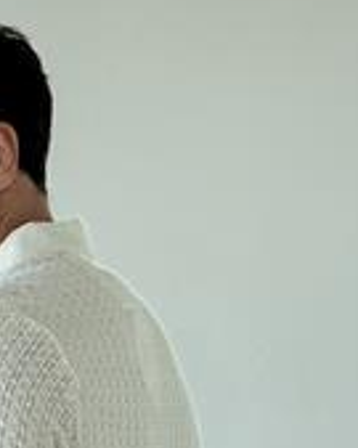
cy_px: 452
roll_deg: -0.3
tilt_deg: +1.9
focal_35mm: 148
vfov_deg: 12.9
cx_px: 16
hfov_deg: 10.4
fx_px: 1962
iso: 64
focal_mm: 6.76
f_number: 1.78
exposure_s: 1/513
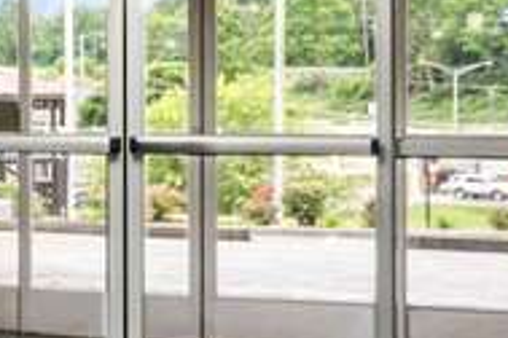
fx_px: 1566
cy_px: 282
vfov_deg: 12.3
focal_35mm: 111
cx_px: -540
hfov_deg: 14.8
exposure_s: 1/2
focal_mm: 14
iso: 500
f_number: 8
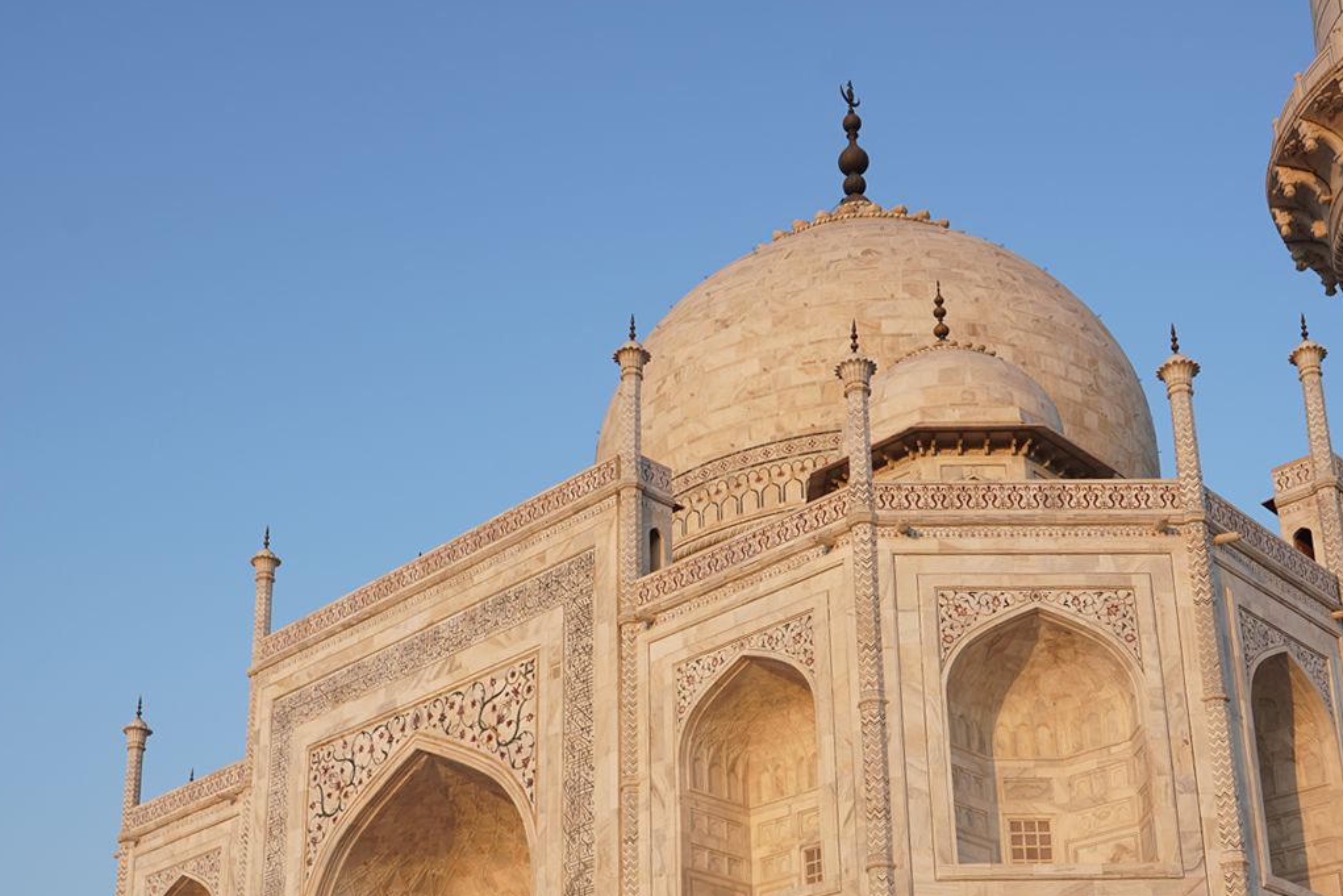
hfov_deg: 41.9
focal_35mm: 47
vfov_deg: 27.8
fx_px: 1753
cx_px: 688
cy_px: 779
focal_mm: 24
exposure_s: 1/100
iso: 100
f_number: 9
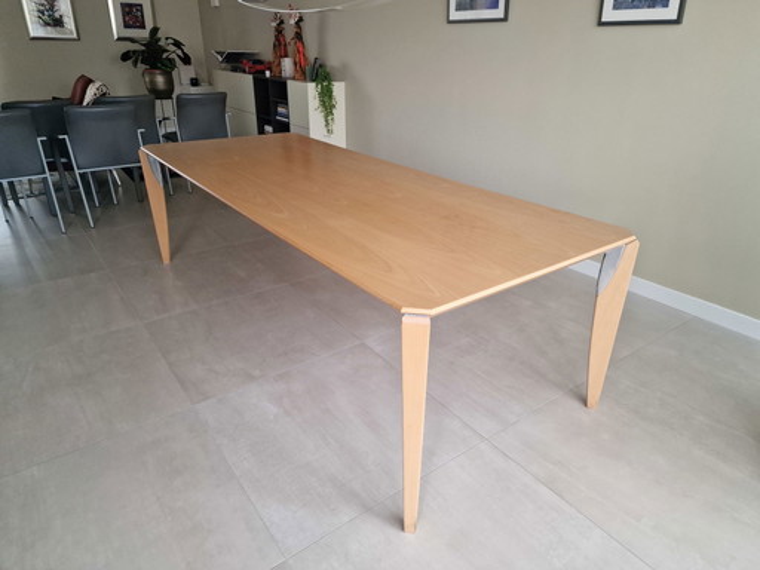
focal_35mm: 23
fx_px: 505
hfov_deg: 73.9
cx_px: 380
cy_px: 285
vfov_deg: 58.9
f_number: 1.8
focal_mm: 6.4
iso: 800
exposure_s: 1/120
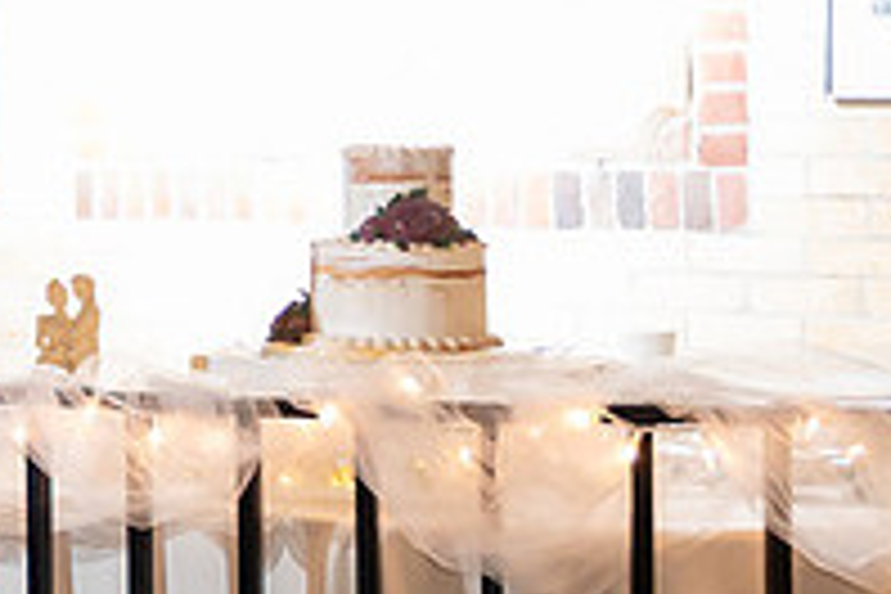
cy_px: 74
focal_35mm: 162
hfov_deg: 11.2
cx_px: -1008
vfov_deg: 8.4
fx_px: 4009
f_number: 2.8
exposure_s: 1/160
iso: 2500
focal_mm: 28
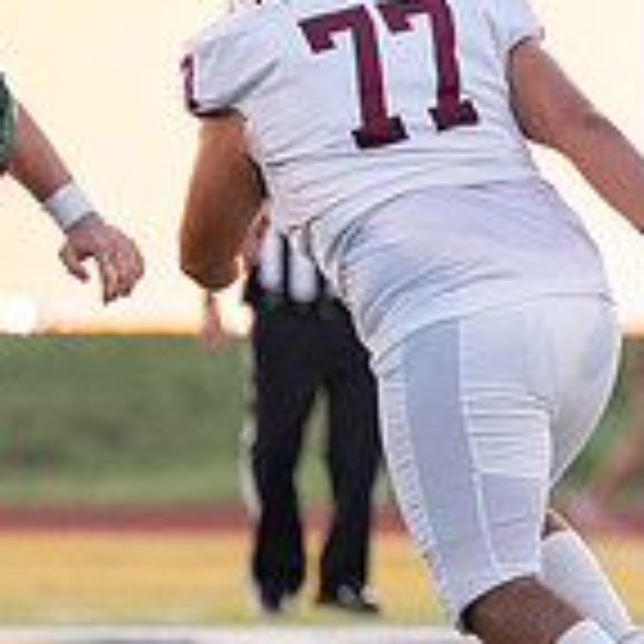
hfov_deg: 1.6
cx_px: 1346
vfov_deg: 1.6
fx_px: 23700
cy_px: 169
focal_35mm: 1126
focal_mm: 200
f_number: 2.8
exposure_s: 1/1250
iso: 640
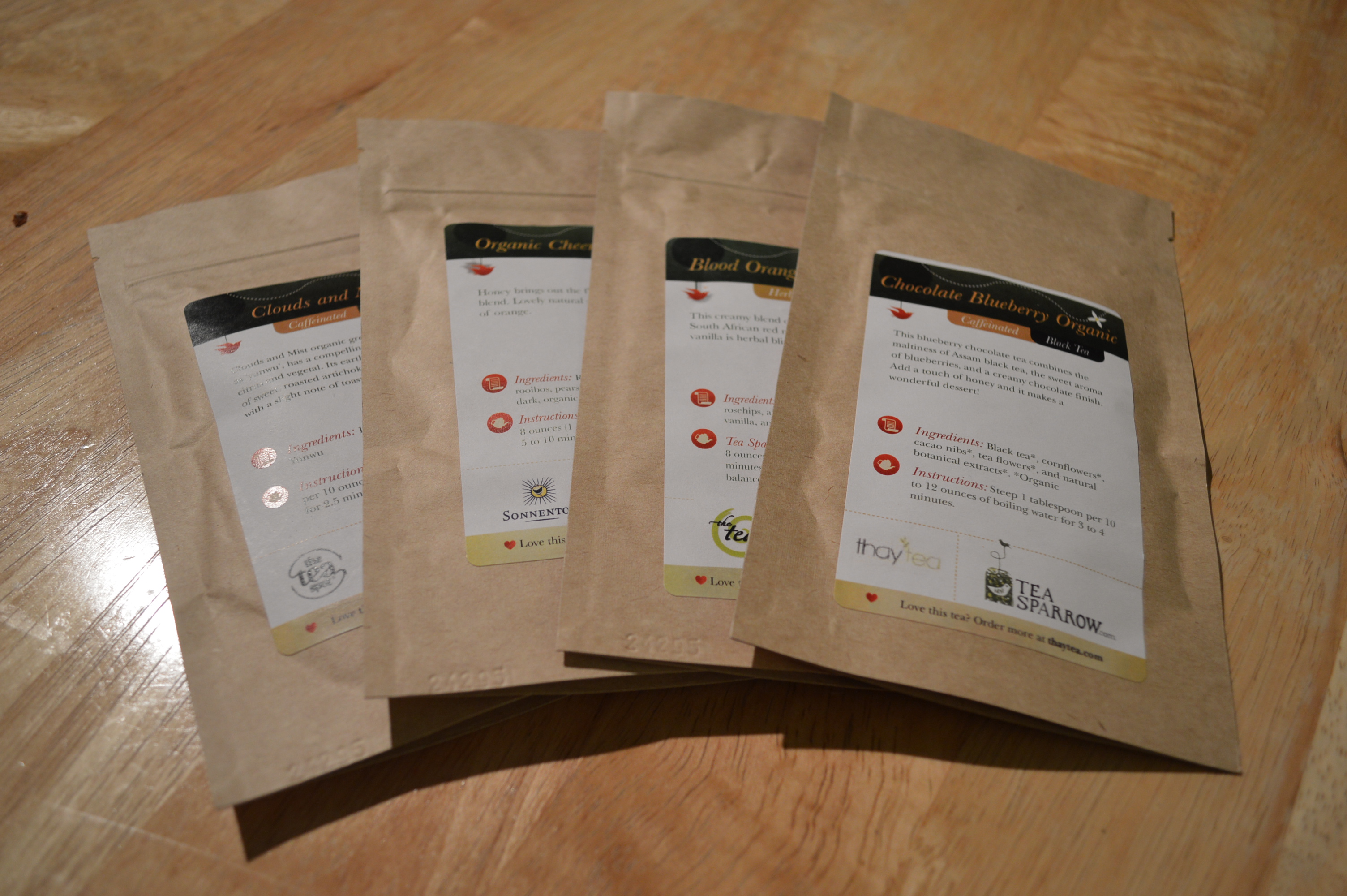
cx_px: 674
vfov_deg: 39.9
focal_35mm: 33
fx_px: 1234
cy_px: 448
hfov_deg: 57.3
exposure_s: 1/15
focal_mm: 22
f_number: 3.8
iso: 400
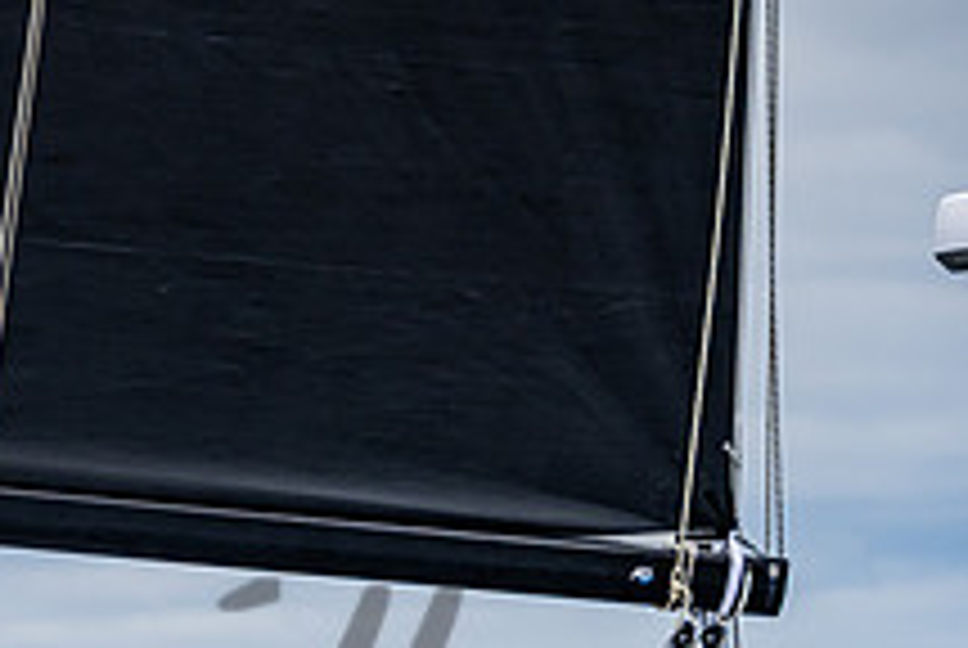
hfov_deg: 5.1
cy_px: 799
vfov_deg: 3.4
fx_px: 10878
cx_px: -185
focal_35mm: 404
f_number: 7.1
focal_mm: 150
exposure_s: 1/2500
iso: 640
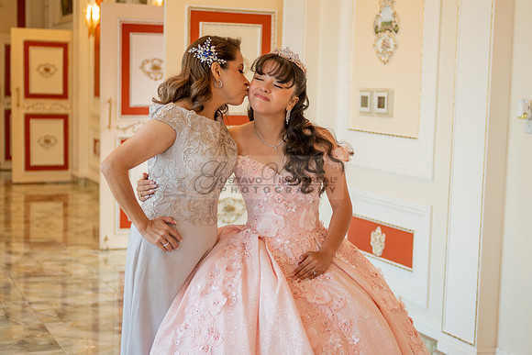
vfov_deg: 20.7
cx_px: 291
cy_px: 194
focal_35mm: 66
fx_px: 970
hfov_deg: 30.7
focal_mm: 48
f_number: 2.8
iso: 400
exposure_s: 1/100
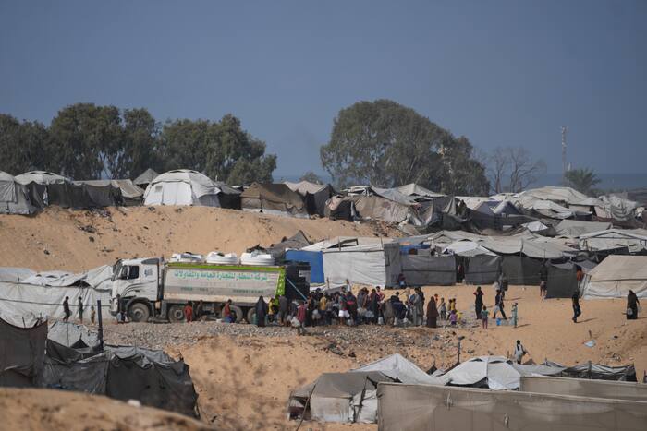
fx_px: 3541
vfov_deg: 7.0
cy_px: 216
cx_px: 324
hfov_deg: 10.4
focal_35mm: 197
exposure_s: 1/5000
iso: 100
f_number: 2.8
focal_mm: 197
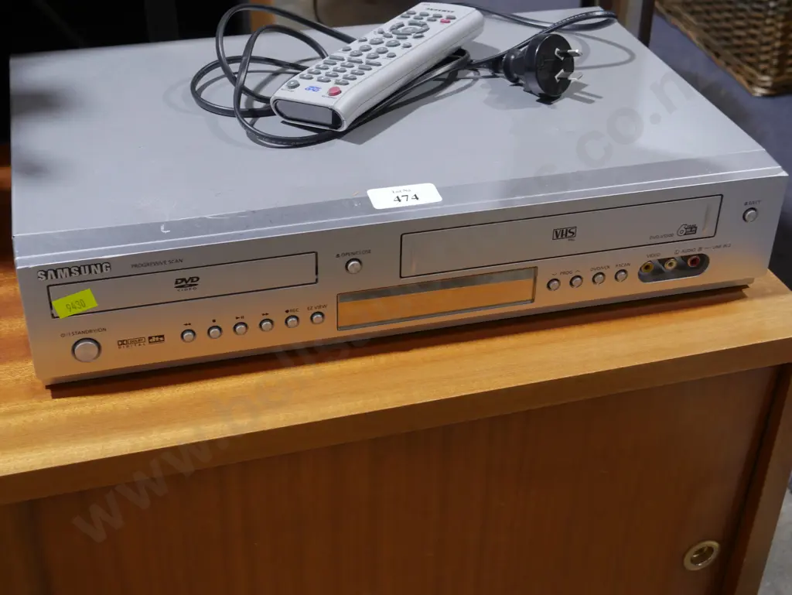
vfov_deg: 28.1
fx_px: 1190
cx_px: 396
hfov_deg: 36.8
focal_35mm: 52
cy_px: 298
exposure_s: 1/60
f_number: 5.3
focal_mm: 26
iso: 800
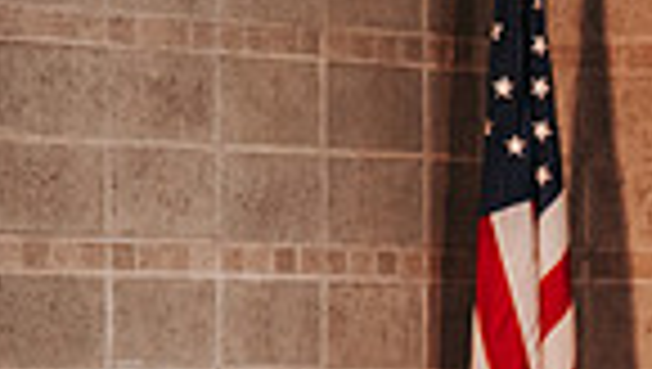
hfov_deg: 4.8
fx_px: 7755
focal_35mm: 448
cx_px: 967
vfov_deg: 2.7
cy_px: 340
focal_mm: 105
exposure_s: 1/200
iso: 1000
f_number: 4
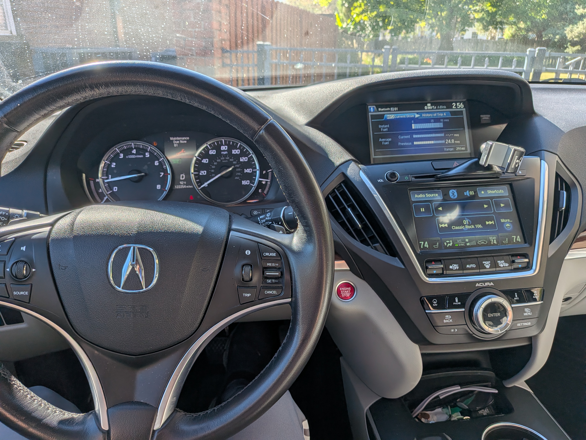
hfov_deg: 71.6
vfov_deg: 56.8
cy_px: 220
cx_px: 293
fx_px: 406
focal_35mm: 24
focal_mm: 4.53
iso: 27
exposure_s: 1/3509
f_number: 1.7
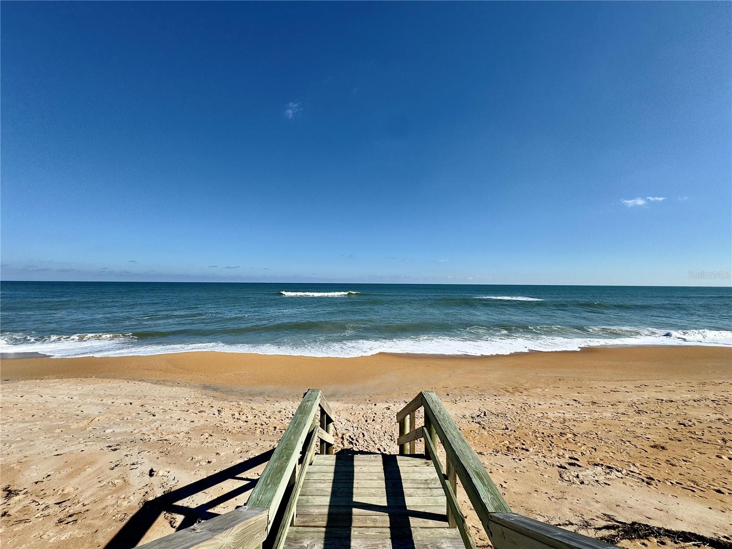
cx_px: 366
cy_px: 274
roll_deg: -0.9
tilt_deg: +1.1
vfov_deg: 85.7
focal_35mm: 14
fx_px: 296
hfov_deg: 102.1
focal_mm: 2.22
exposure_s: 1/3390
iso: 50
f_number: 2.2
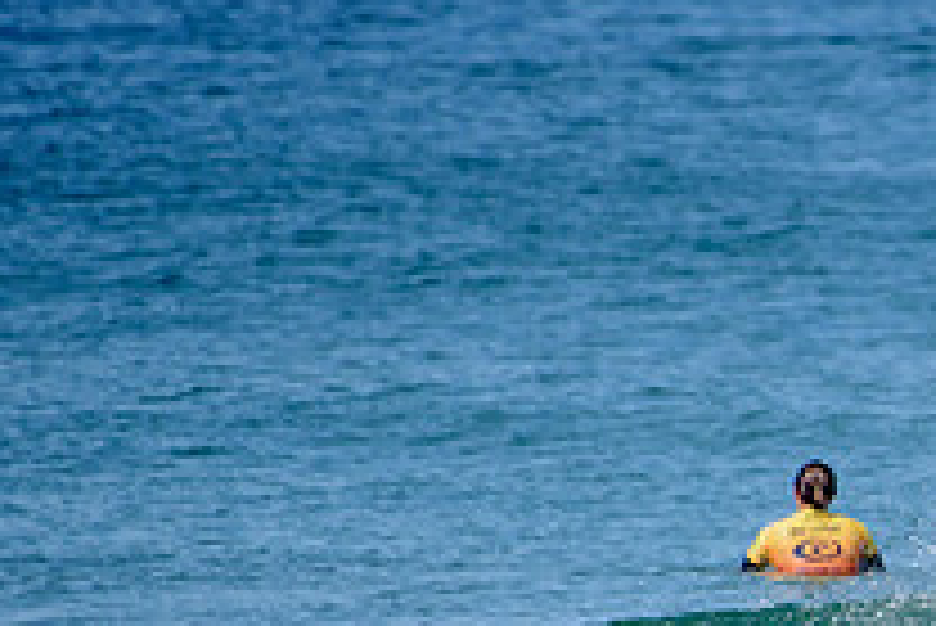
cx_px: 1224
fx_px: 36216
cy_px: 705
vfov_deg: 1.0
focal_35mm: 1392
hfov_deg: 1.5
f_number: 6.3
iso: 250
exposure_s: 1/2500
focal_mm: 500
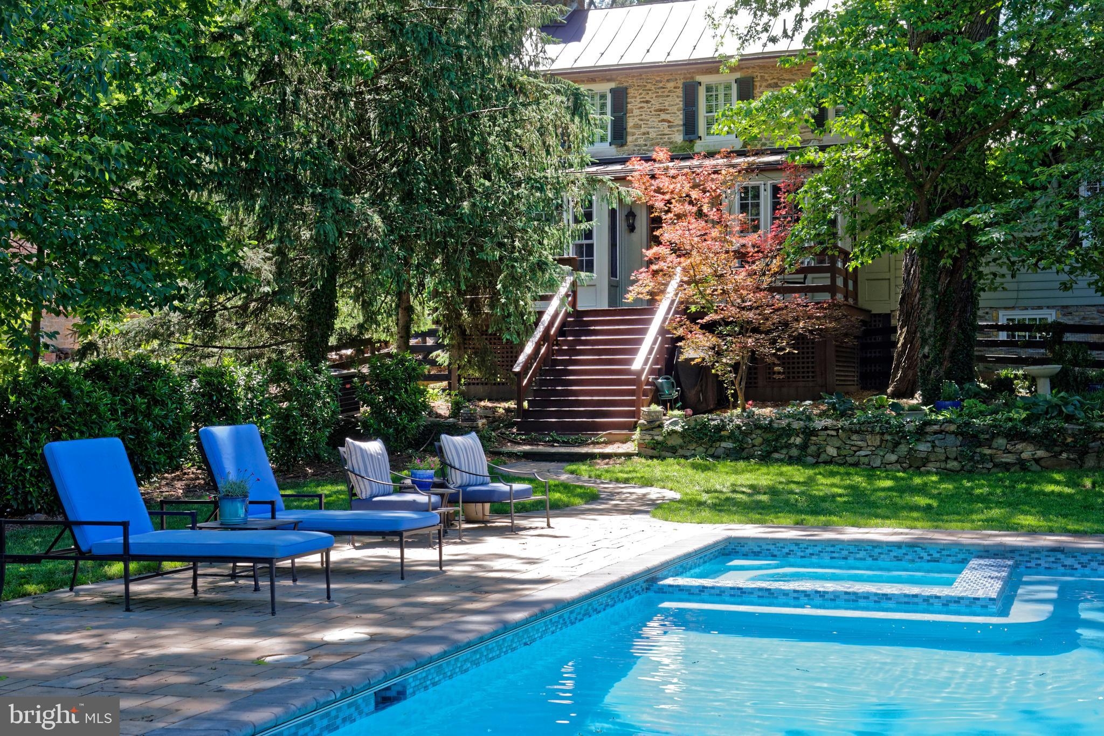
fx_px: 1472
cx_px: 552
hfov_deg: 41.1
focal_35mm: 48
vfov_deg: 28.1
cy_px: 368
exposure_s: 1/100
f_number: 8
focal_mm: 48
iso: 400
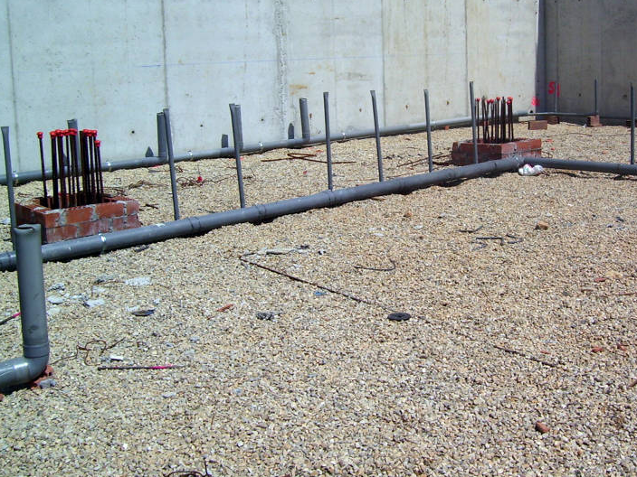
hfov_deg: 41.0
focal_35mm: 46
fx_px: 846
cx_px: 390
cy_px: 178
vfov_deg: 31.4
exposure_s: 1/1500
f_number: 4.8
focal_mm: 6
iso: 80
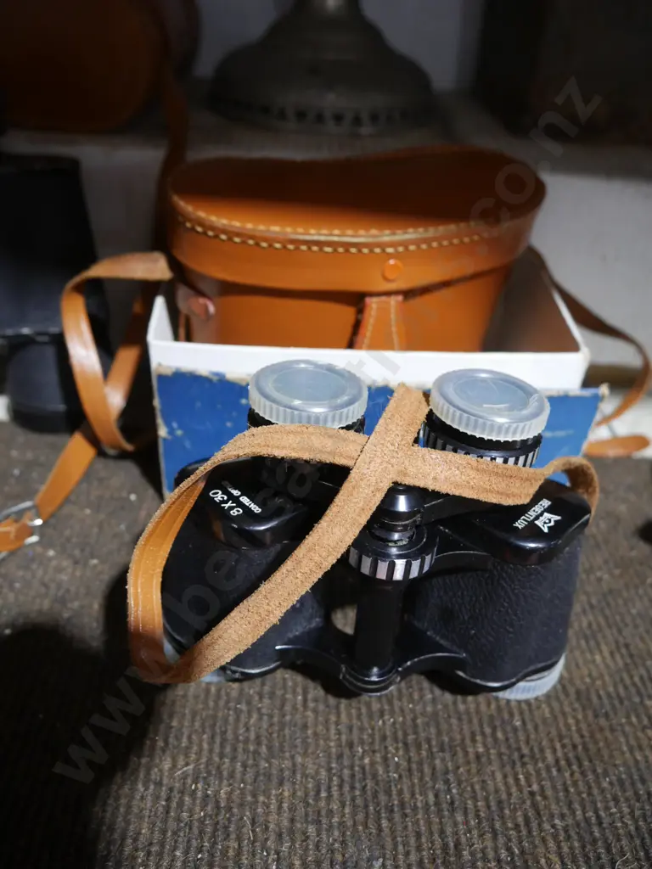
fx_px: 753
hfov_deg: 46.8
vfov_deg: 60.0
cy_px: 434
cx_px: 326
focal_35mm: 30
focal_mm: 15
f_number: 3.6
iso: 800
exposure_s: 1/60
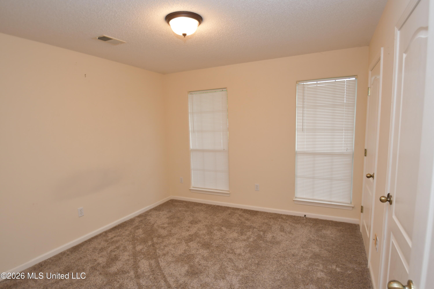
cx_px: 217
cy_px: 144
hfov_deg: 90.0
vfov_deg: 67.4
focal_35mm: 18
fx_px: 217
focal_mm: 12
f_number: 4
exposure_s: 1/60
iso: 560
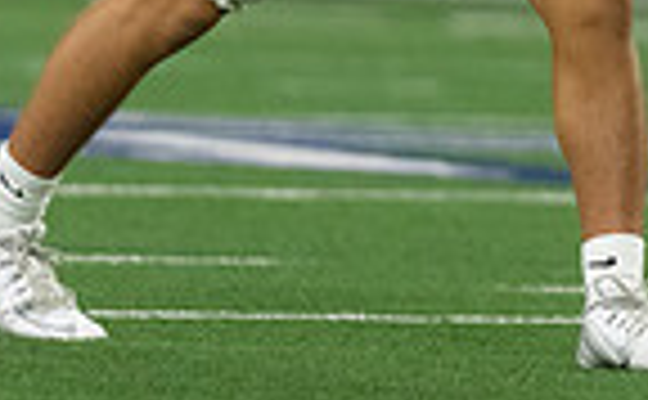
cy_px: -421
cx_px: 574
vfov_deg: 1.2
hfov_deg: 2.0
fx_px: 18397
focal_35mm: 1045
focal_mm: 200
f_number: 3.2
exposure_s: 1/1250
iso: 5000
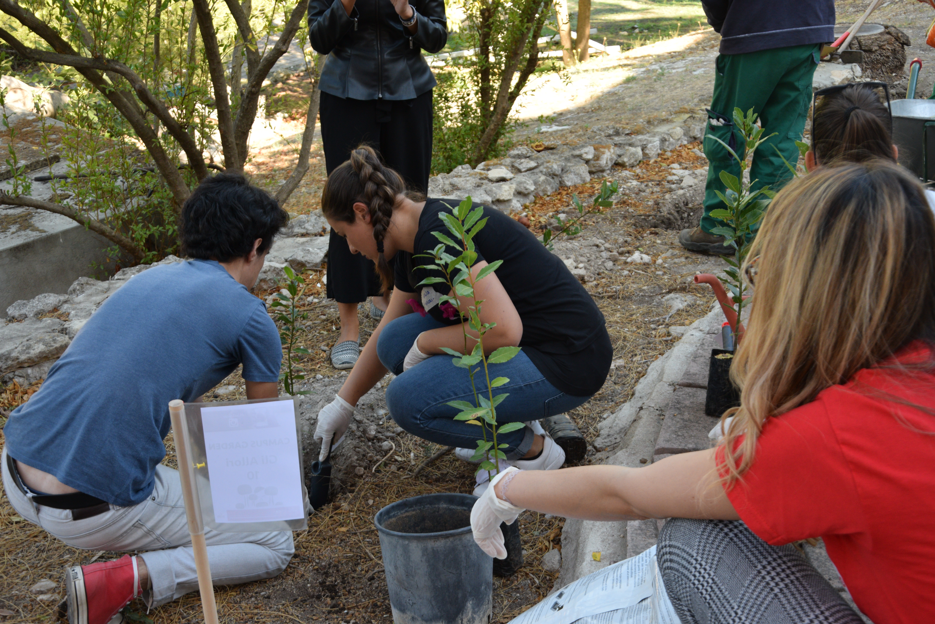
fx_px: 1247
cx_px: 468
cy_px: 312
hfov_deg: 41.1
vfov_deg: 28.1
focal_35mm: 48
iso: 400
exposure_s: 1/160
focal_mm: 32
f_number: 6.3
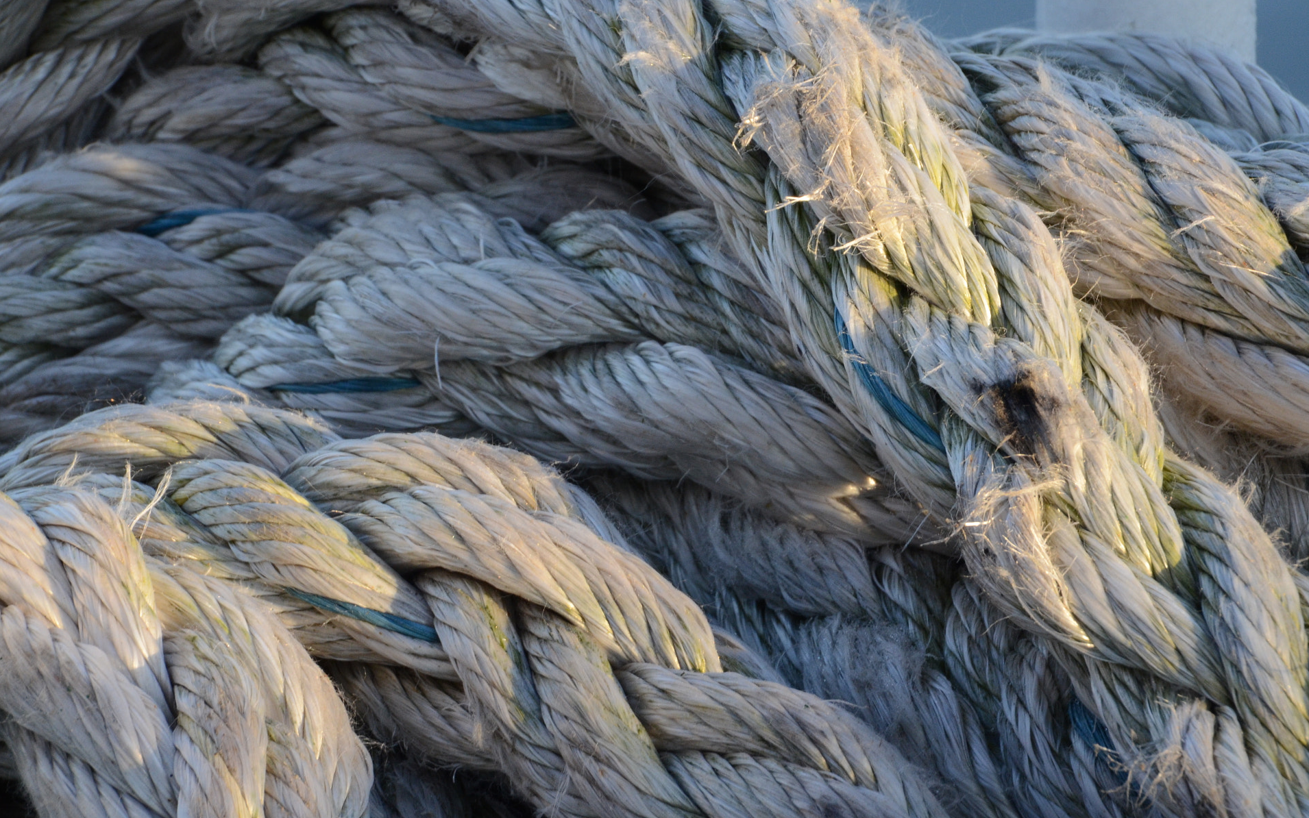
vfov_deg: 4.3
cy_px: 397
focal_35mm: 303
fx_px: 10794
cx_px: 645
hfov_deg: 6.9
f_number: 16
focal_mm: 185
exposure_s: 1/100
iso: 800
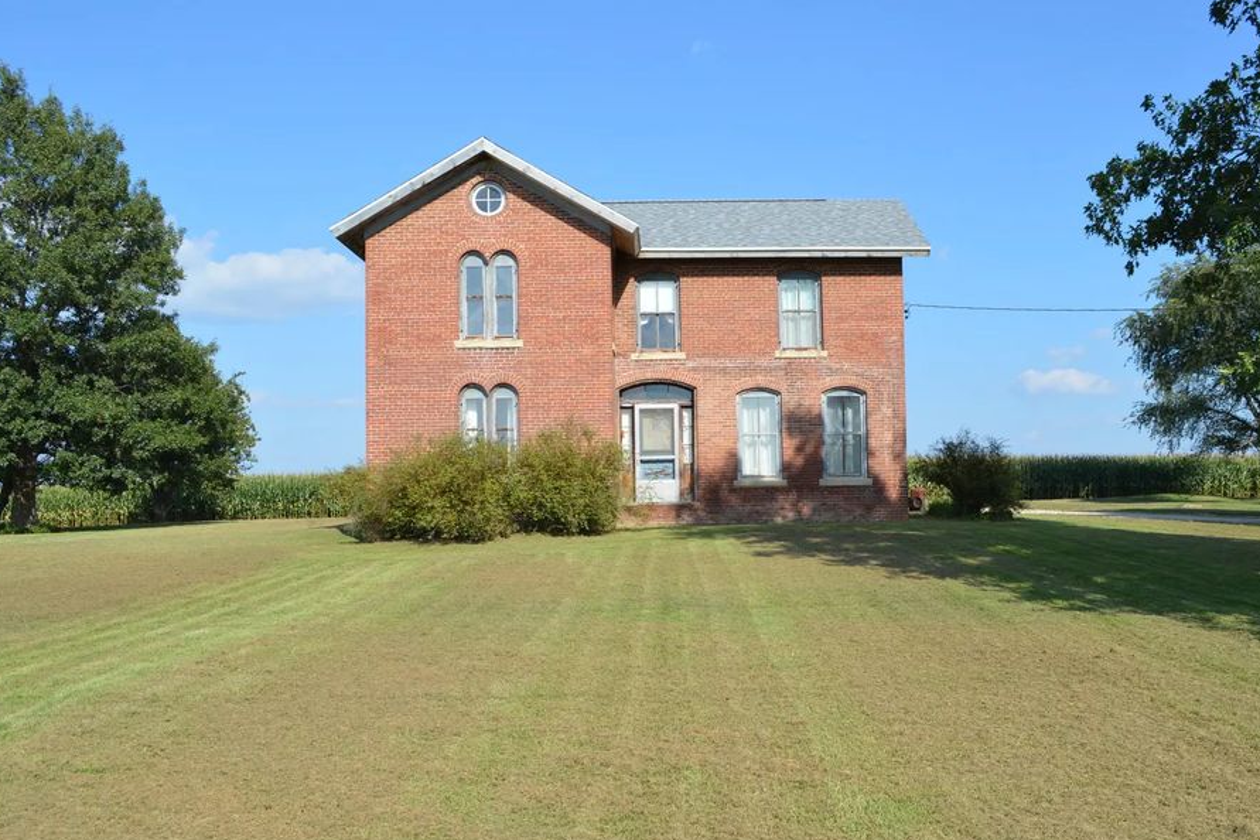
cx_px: 682
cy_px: 459
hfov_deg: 60.2
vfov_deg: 42.3
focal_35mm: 31
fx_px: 1085
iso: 100
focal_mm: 18
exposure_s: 1/250
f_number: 8
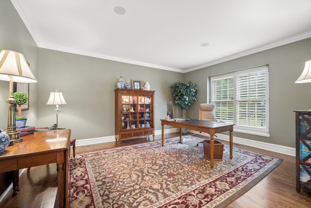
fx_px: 121
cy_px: 104
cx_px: 156
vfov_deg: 81.2
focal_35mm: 14
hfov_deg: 104.3
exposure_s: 1/6
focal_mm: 14
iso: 640
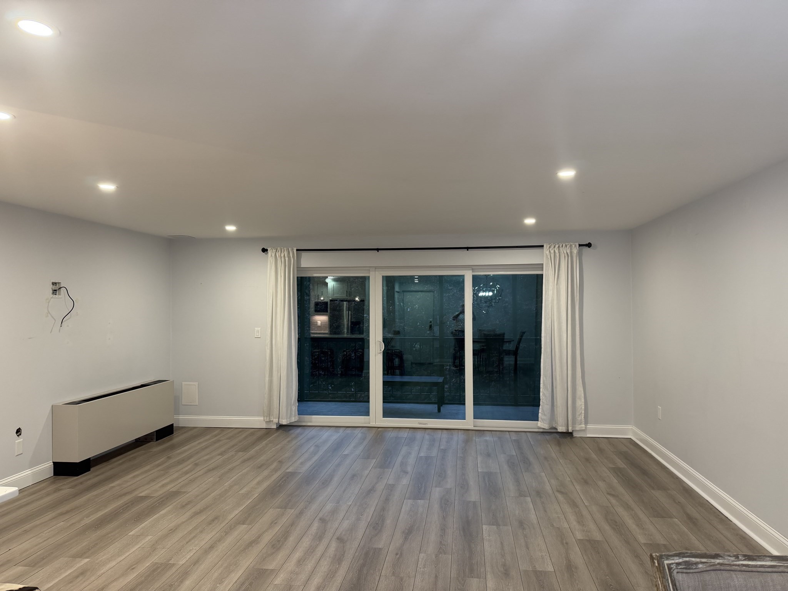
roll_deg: +0.1
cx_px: 394
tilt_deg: +0.5
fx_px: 546
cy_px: 296
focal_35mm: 24
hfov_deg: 71.6
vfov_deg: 56.8
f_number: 1.78
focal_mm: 6.76
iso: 160
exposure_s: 1/60
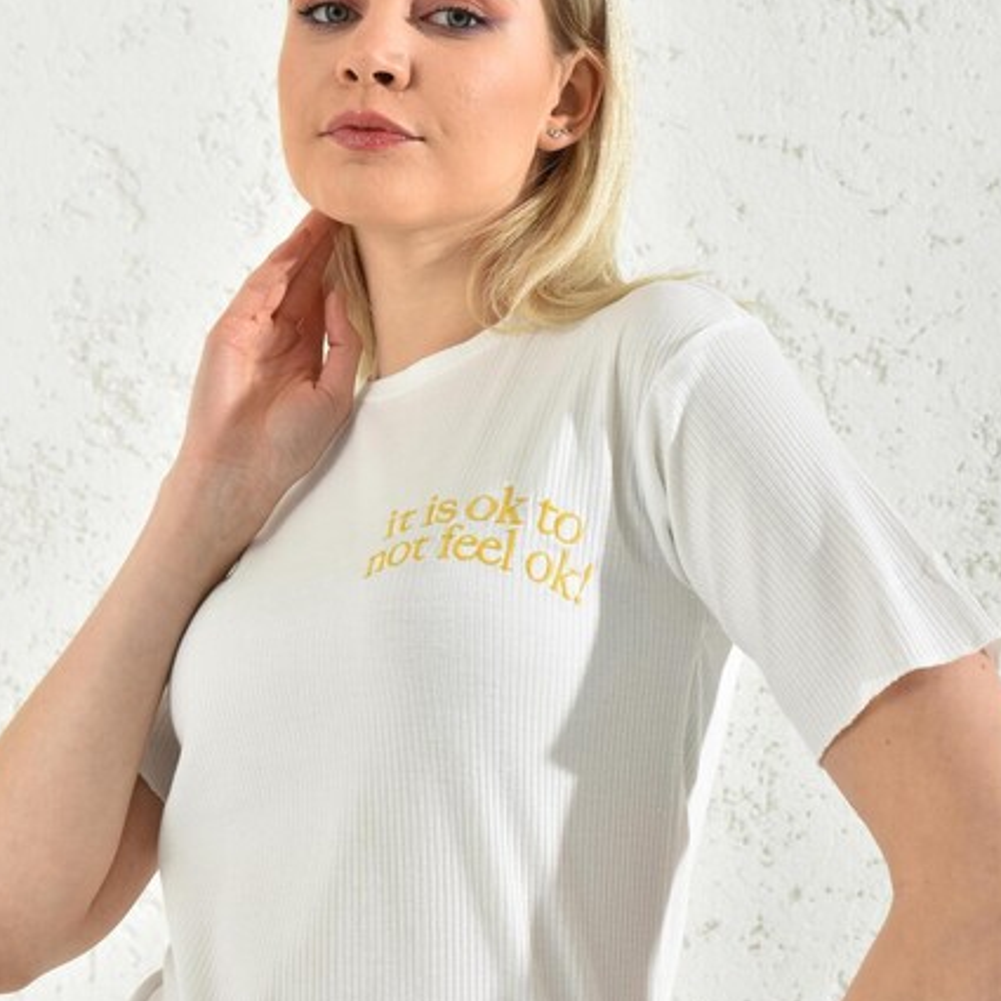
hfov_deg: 24.0
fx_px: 2356
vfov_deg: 24.0
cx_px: 523
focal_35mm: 72
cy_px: 504
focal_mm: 48
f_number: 7.1
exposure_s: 1/160
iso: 100
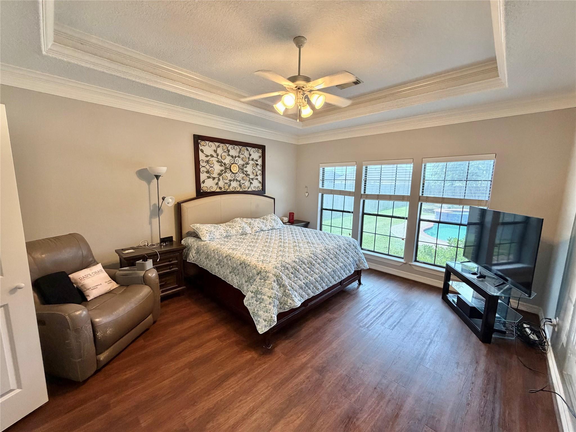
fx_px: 233
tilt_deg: -7.6
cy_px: 216
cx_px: 288
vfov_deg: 85.7
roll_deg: -1.1
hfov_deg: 102.1
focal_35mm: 14
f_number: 2.2
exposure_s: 1/120
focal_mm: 2.22
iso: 320
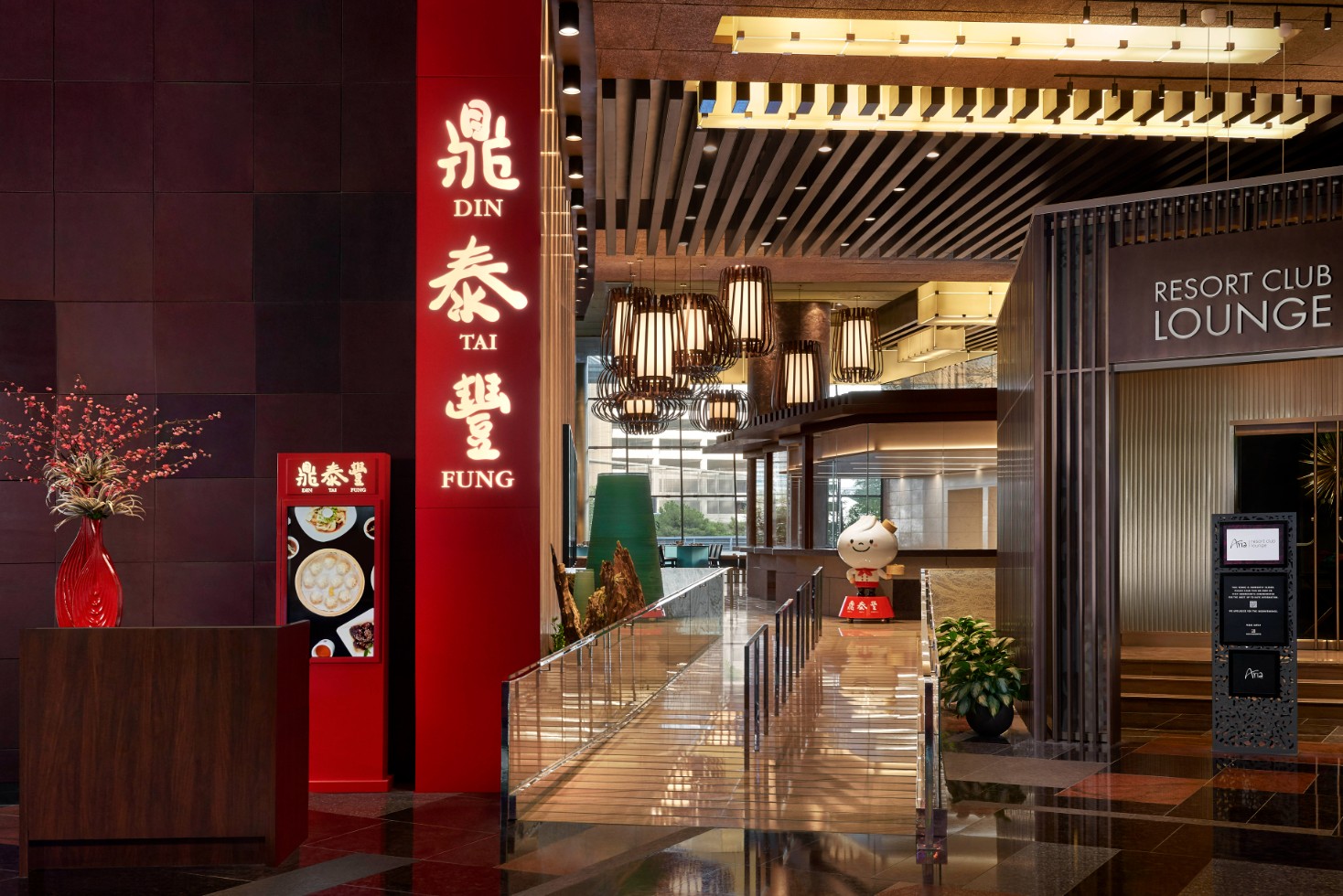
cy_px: 448
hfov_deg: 50.7
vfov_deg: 35.1
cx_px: 672
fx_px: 1418
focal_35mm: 38
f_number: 10
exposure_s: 1/3
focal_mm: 38
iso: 320
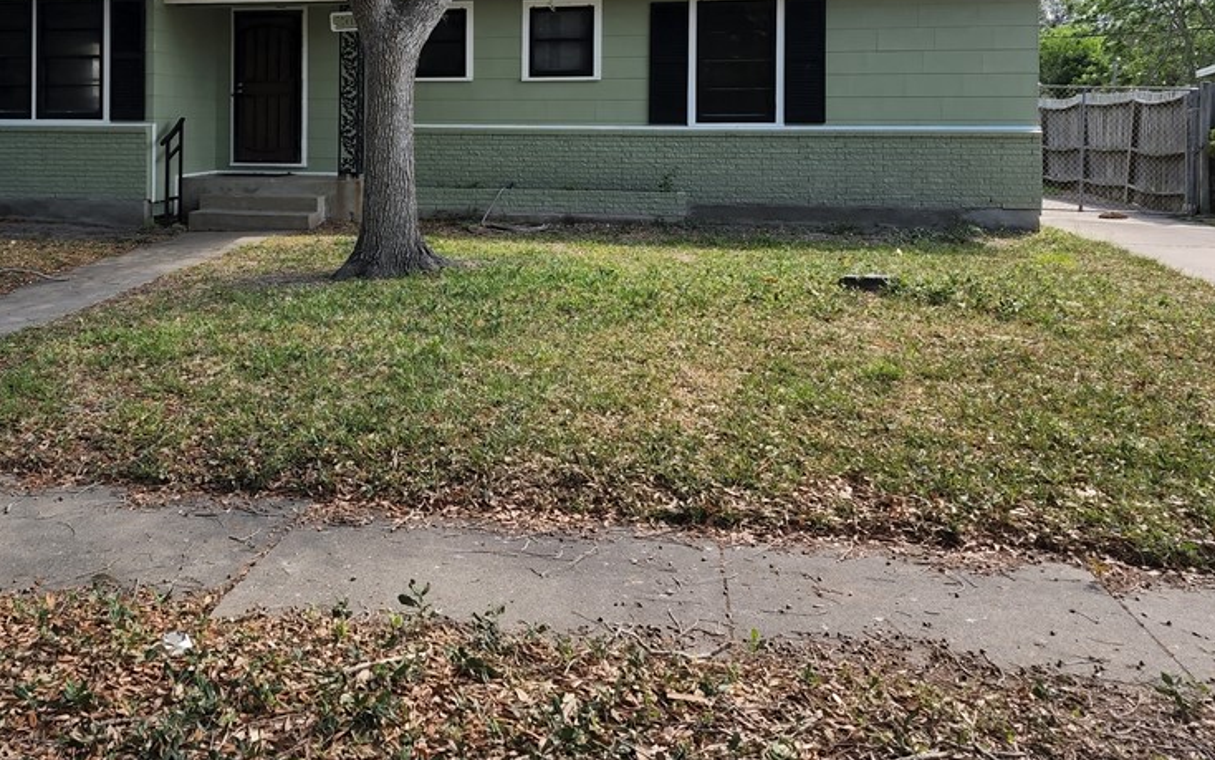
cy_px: 134
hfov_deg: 55.5
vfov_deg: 35.9
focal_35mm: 34
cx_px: 407
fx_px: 1126
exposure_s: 1/596
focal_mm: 6.4
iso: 12
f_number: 1.8
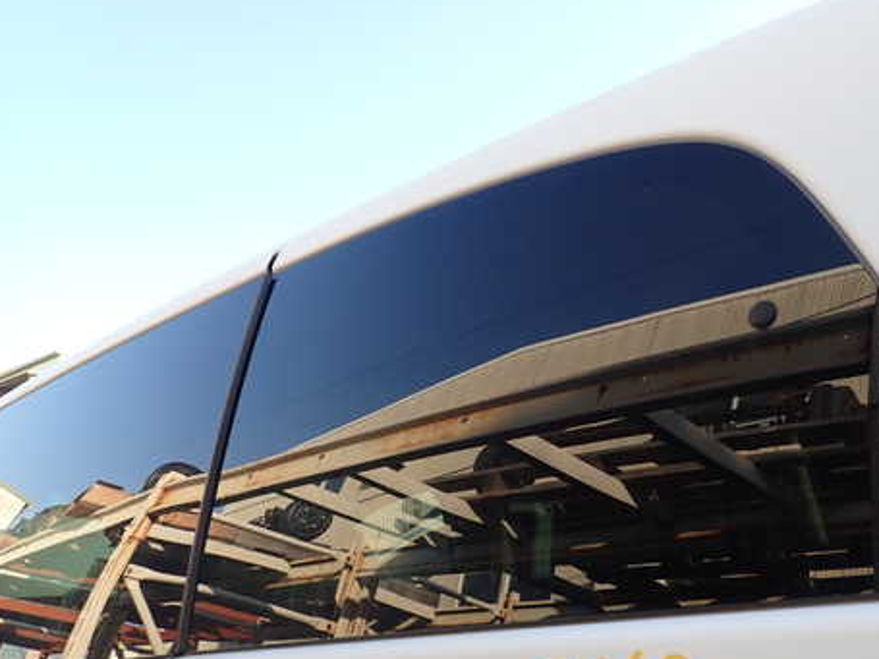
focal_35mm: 33
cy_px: 348
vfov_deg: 42.9
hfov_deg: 54.4
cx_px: 574
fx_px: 838
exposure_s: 1/250
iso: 100
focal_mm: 4.5
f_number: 2.8
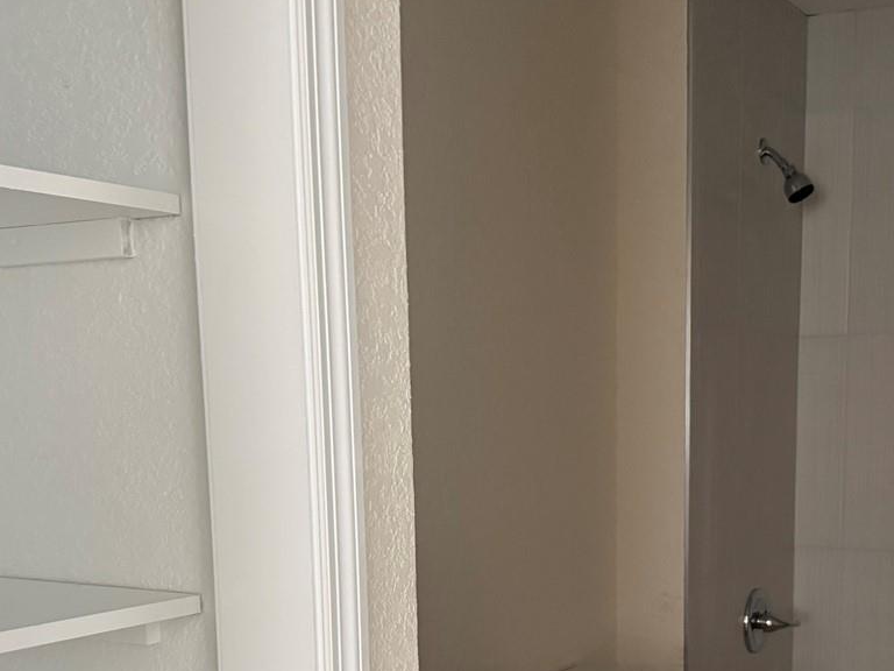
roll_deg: +0.7
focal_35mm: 50
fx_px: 1291
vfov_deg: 28.1
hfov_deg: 38.0
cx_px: 559
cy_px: 594
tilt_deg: -7.6
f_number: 1.78
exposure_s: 1/60
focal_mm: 6.76
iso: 500
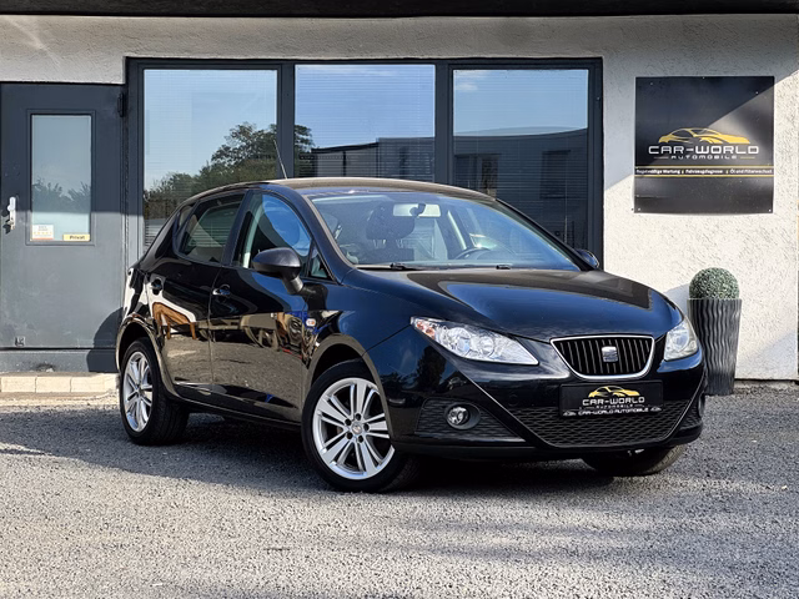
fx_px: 1777
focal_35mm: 77
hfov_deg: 25.3
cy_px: 300
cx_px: 400
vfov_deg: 19.1
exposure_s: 1/242
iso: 32
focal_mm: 9
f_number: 2.8
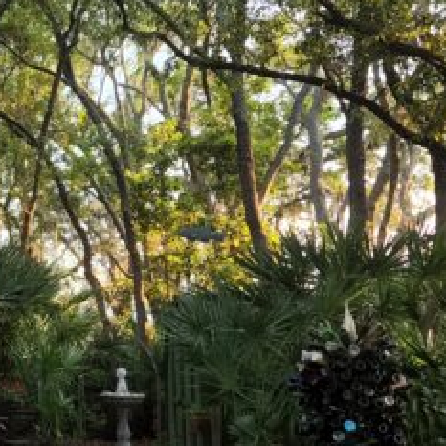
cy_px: 235
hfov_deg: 22.7
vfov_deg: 25.7
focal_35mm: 67
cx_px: -145
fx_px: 977
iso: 100
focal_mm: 5.4
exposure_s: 1/180
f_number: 1.8
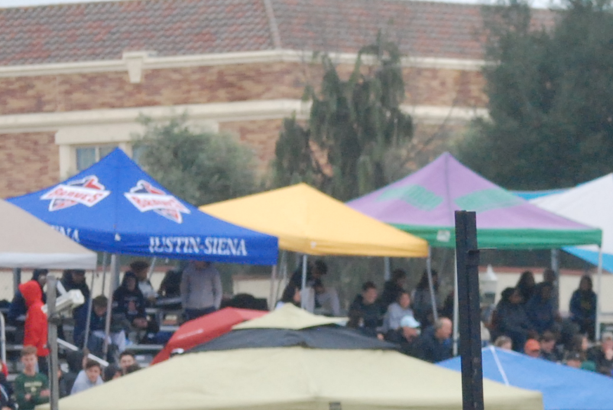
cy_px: 637
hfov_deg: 5.3
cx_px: 1139
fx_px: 6495
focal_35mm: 381
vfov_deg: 3.6
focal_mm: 68
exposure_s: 1/800
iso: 1000
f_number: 7.1
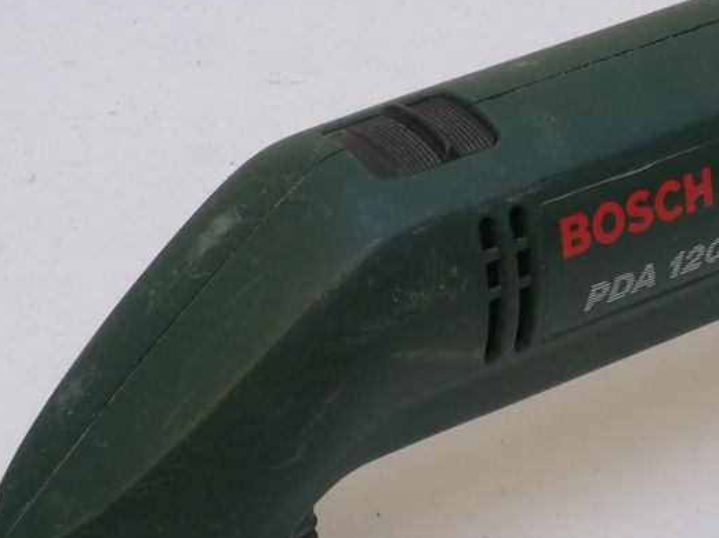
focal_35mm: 146
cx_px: 551
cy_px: 346
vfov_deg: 10.1
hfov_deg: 13.5
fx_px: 3030
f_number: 4.6
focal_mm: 13.6
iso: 125
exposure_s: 1/80
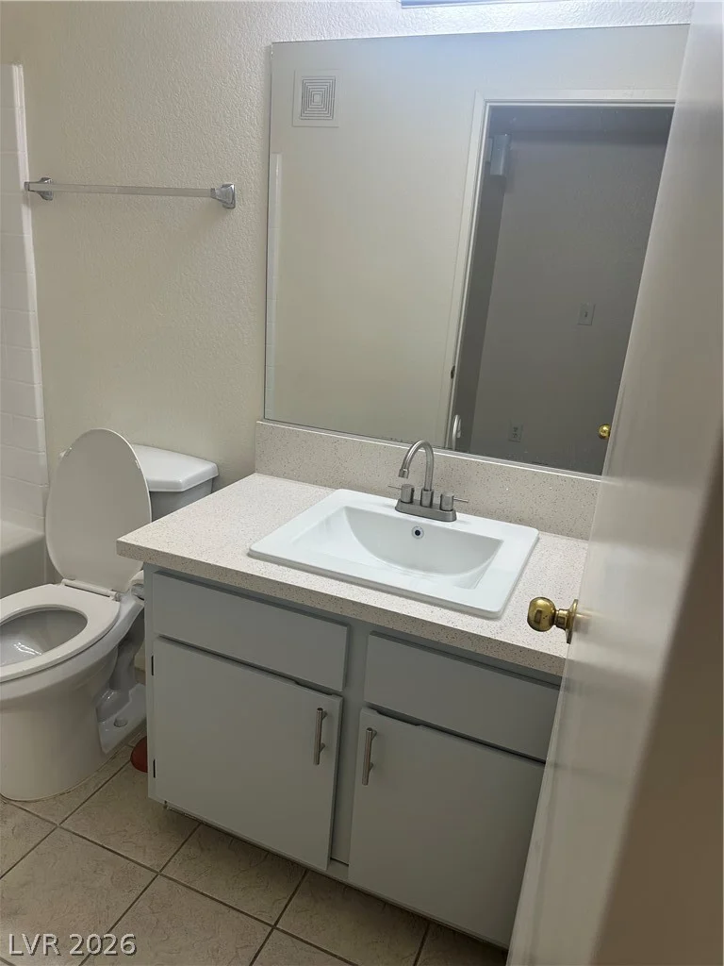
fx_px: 669
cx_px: 362
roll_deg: -4.4
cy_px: 483
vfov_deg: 71.6
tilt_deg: -18.1
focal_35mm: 24
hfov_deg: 56.8
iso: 80
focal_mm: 6.86
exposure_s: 1/120
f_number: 1.78
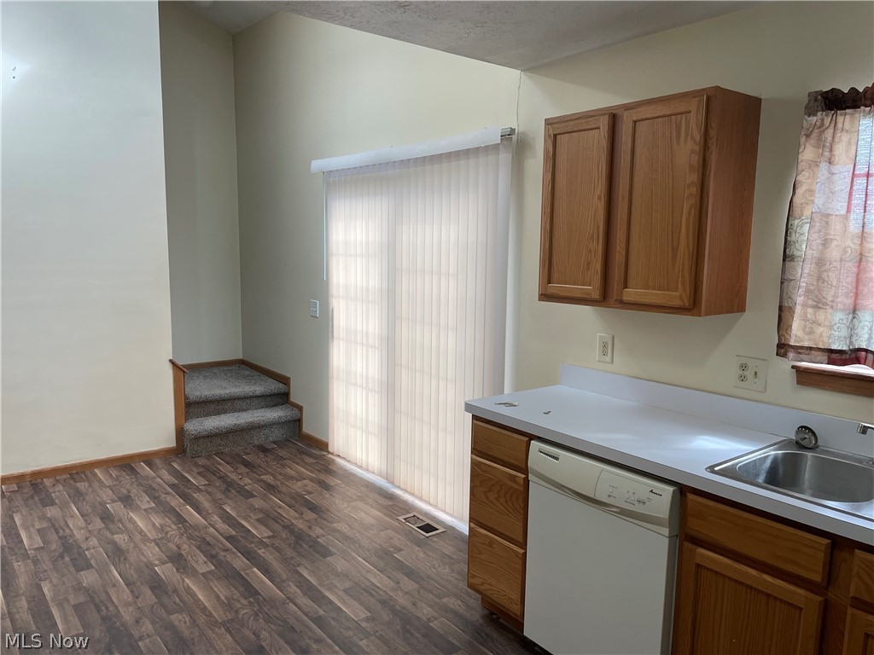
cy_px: 328
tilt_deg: -7.6
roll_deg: -0.6
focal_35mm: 26
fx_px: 656
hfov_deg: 67.3
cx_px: 437
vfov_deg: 53.1
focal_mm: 4.2
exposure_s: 1/120
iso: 64
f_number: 1.6
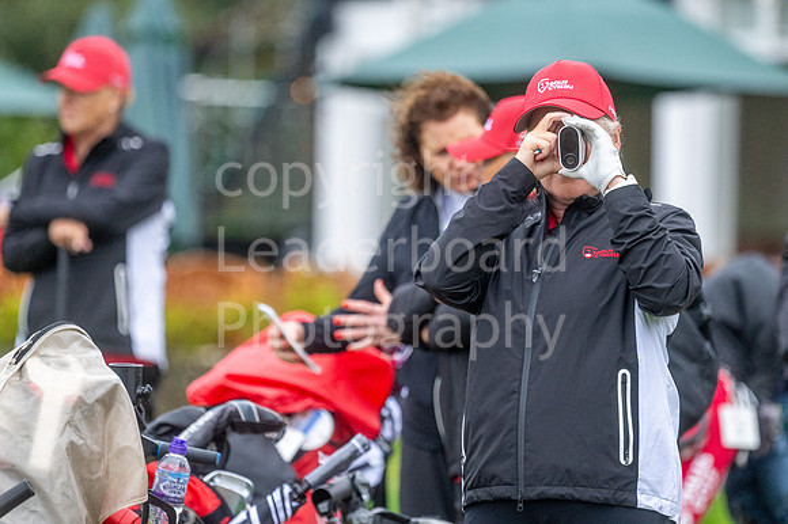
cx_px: 394
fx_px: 9844
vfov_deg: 3.1
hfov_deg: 4.6
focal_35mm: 450
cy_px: 262
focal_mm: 300
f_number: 4.5
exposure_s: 1/200
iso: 1000
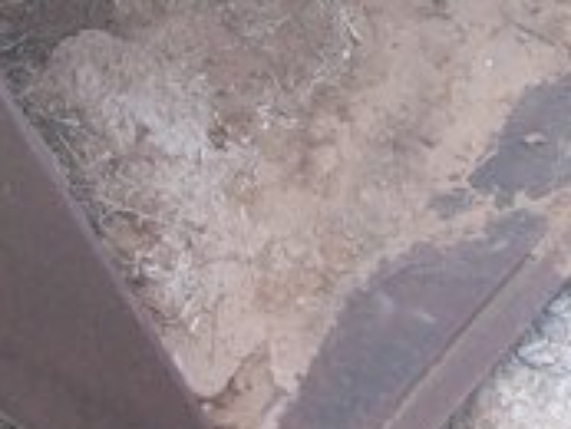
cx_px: 525
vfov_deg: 13.1
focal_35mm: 107
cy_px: -228
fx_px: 1766
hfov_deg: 18.0
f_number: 2.8
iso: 74
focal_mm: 5.7
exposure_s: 1/128
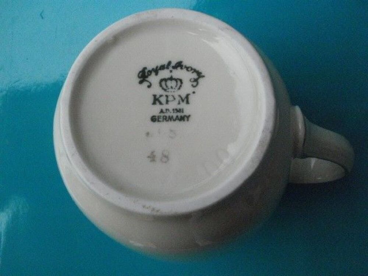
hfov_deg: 51.4
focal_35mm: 36
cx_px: 184
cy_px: 138
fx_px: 383
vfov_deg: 39.7
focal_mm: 6.3
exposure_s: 1/320
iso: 800
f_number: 5.6
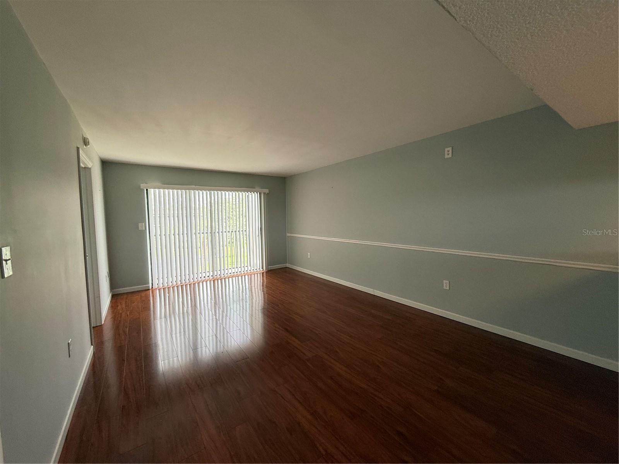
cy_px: 232
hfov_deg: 102.1
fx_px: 250
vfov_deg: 85.7
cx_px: 310
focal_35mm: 14
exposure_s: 1/120
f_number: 2.2
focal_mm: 2.22
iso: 160
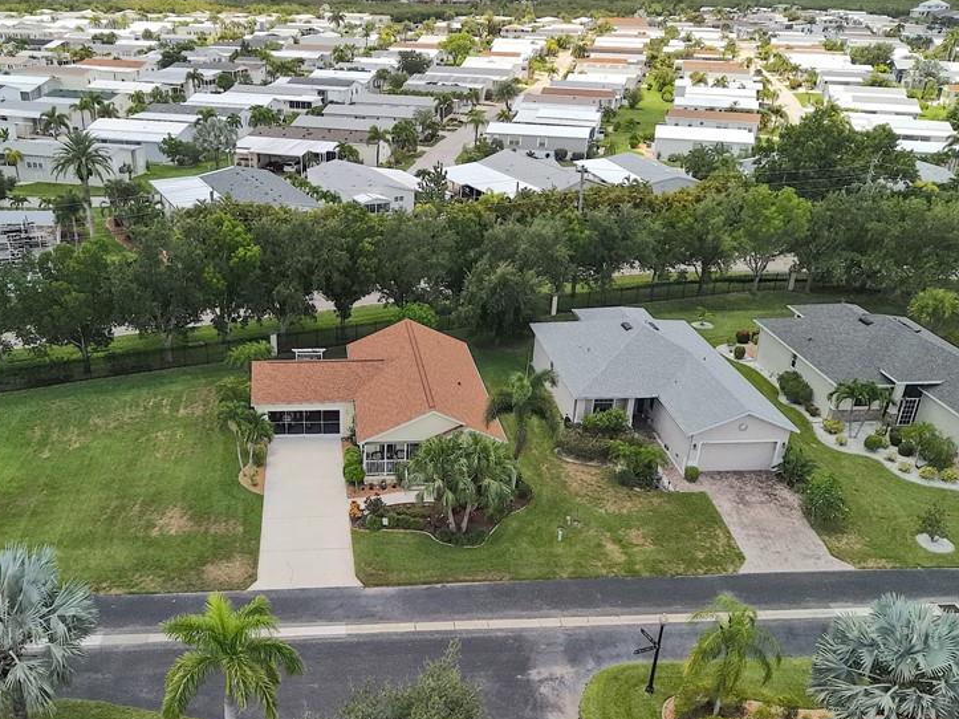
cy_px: 421
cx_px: 387
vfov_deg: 41.6
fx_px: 942
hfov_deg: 53.6
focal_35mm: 34
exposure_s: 1/8000
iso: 800
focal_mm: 8.67
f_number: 1.8
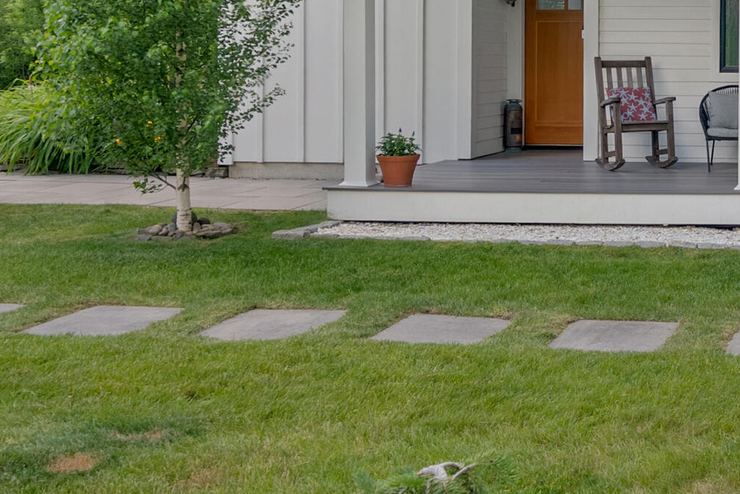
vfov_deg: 25.8
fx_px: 987
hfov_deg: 33.4
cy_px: -66
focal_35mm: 48
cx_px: 889
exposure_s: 1/200
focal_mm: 16
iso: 320
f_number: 7.1
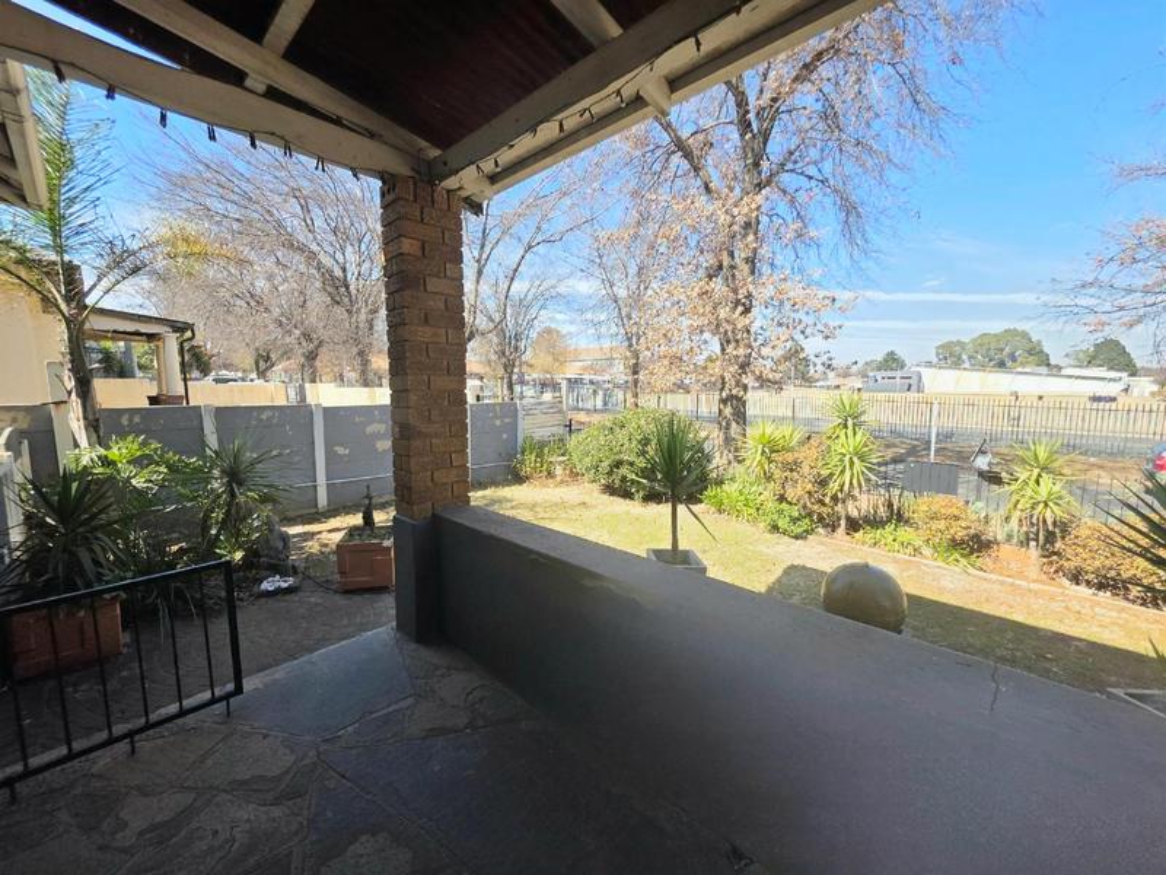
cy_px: 438
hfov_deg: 106.2
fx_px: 438
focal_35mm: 13
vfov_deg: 89.9
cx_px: 583
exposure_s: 1/714
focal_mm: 2.2
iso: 40
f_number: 1.9
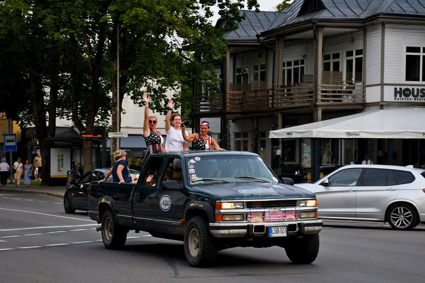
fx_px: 1098
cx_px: 212
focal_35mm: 93
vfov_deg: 14.7
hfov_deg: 21.9
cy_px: 142
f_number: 6.3
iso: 400
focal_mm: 62
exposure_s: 1/400
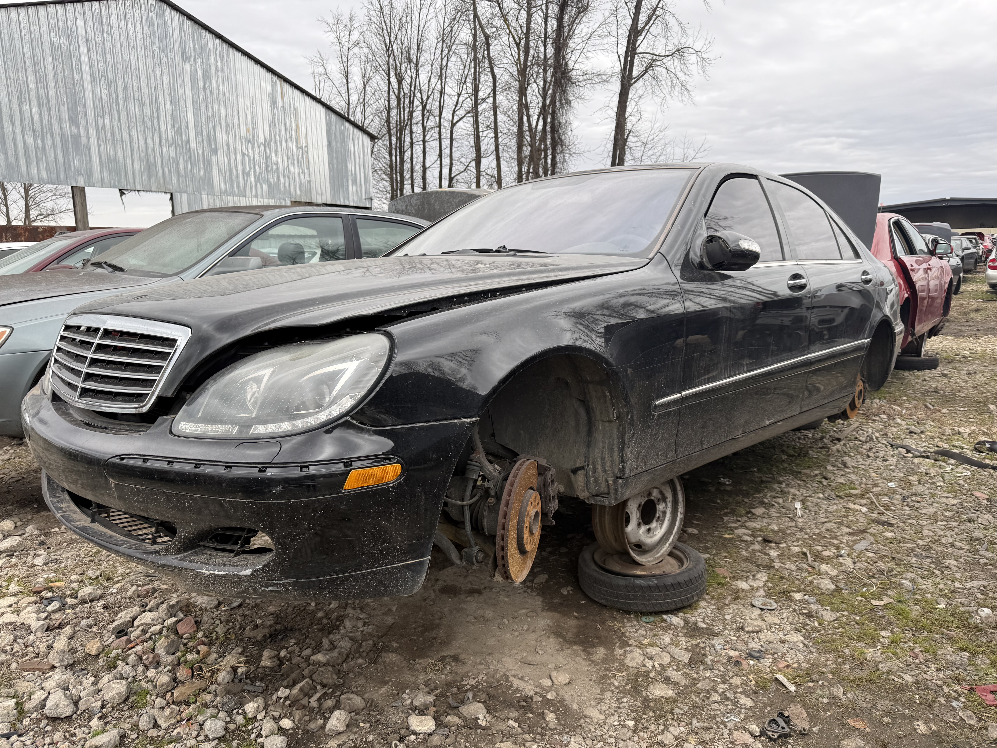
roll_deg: +2.3
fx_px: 691
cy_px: 374
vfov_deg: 56.8
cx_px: 498
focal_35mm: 24
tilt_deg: -9.1
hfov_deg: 71.6
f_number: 1.78
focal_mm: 6.76
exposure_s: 1/318
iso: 80
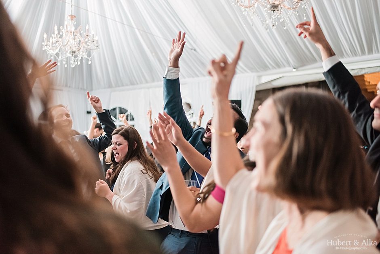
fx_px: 369
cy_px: 127
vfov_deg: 37.9
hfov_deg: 54.4
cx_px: 190
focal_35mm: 35
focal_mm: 35
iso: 400
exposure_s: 1/160
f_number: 1.8
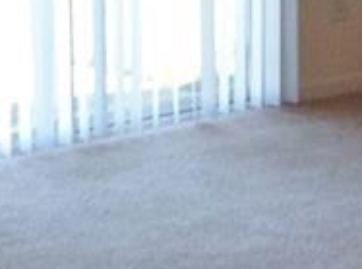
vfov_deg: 8.1
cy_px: -31
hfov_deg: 10.9
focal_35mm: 181
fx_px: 1887
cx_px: 265
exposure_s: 1/50
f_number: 2.4
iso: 32
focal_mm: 3.3
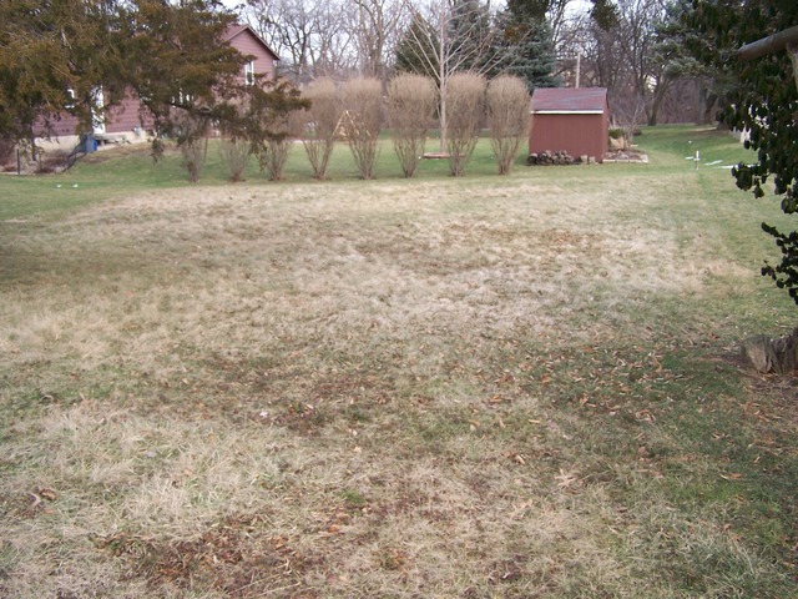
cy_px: 300
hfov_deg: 49.0
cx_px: 399
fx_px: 876
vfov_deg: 37.7
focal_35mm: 38
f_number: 2.8
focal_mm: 6.3
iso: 80
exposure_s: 1/125
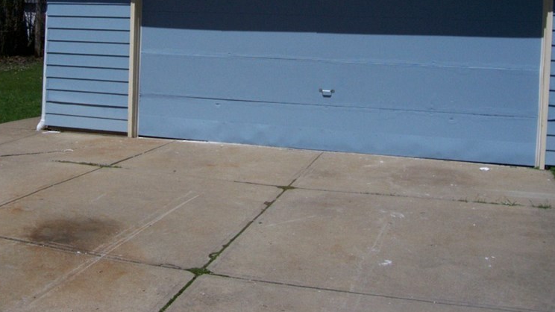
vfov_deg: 23.0
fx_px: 750
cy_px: 42
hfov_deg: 40.2
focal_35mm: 51
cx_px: 192
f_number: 5.1
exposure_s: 1/1212
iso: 80
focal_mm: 5.6
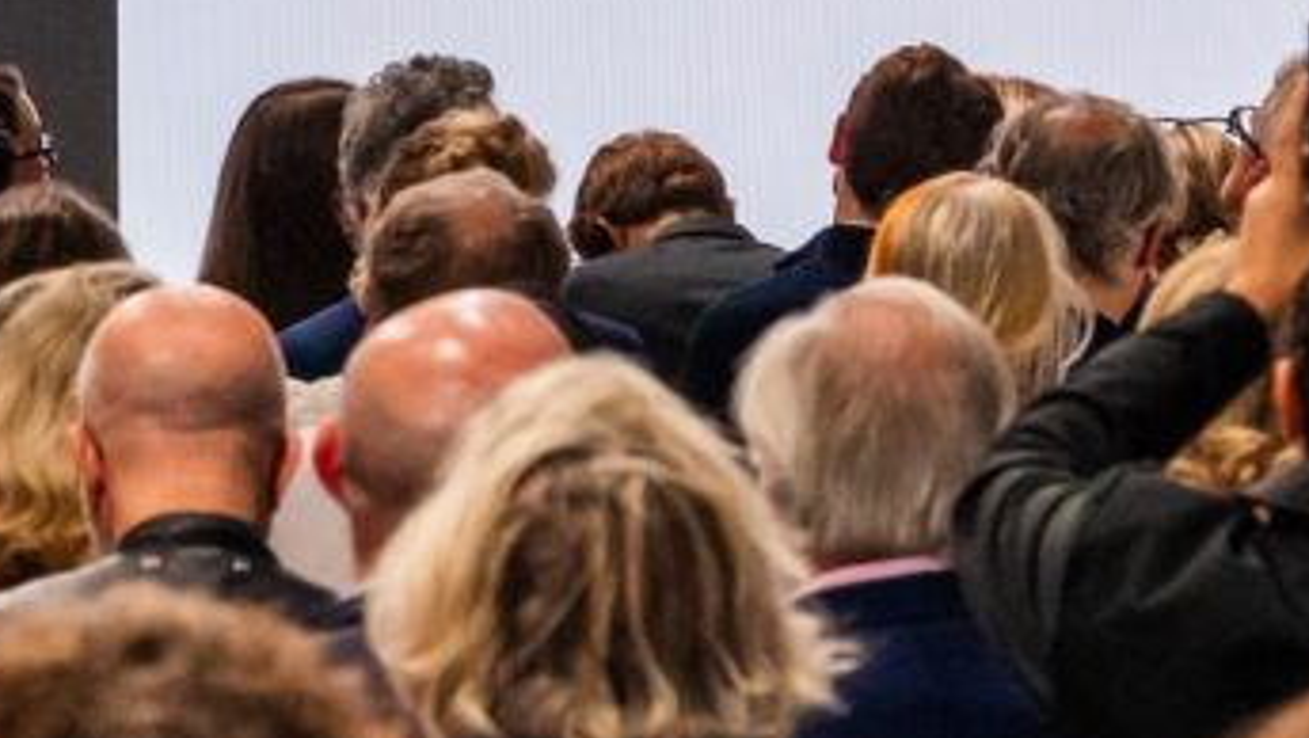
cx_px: -460
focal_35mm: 195
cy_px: -314
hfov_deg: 10.8
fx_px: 6773
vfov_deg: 6.2
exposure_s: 1/320
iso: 2000
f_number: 4.5
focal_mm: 60
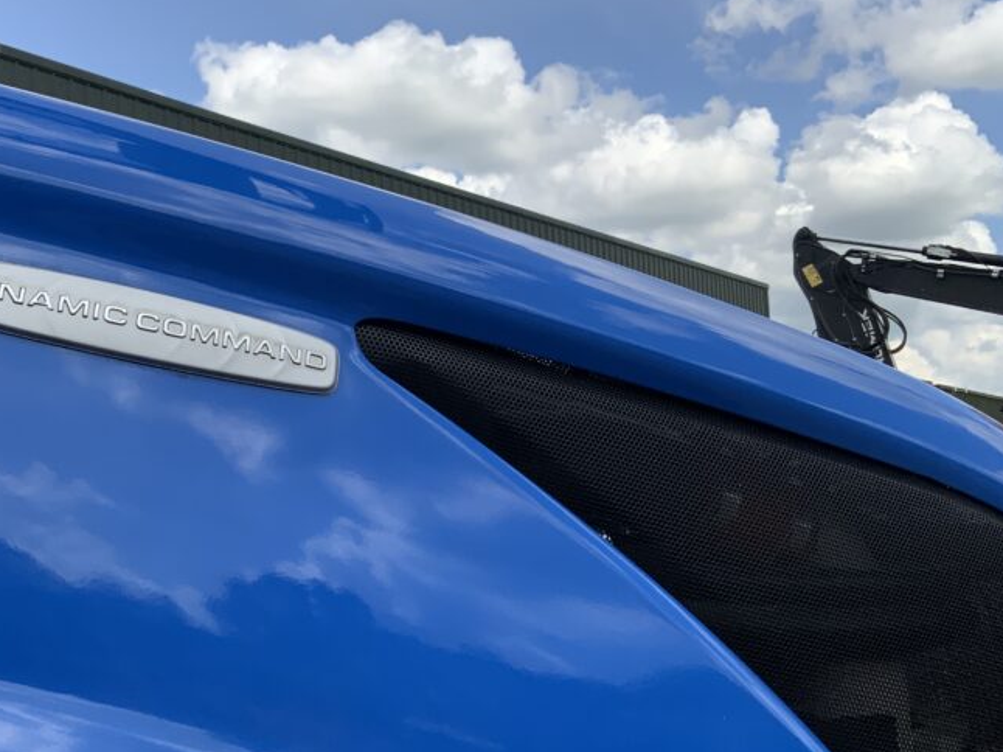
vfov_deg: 31.4
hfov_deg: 40.6
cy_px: 312
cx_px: 314
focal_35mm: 46
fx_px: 1332
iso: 20
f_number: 1.8
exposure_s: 1/2227
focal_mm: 3
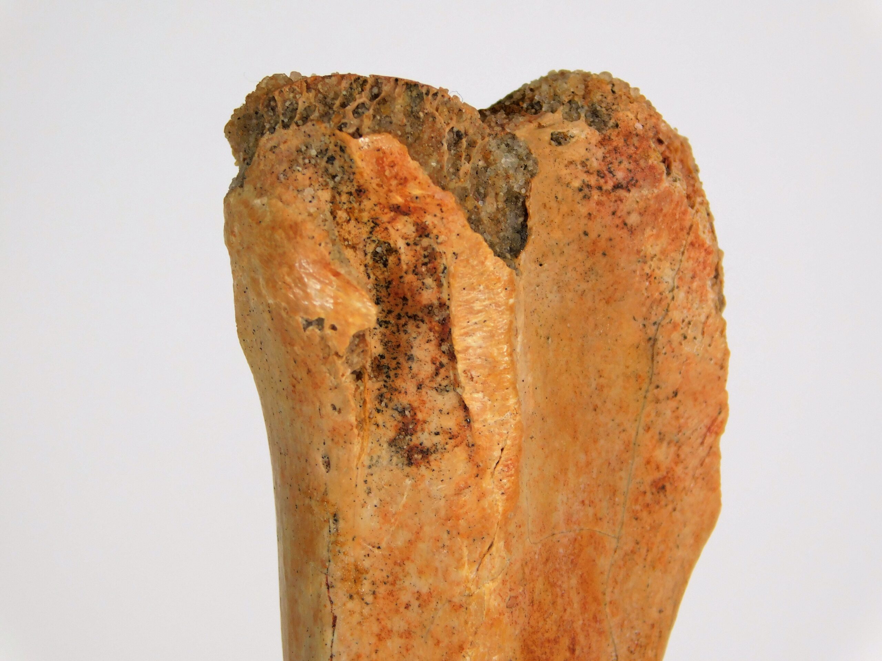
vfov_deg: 5.6
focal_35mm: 266
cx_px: 441
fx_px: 6778
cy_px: 330
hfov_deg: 7.4
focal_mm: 47.2
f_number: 5.7
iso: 125
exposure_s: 1/200
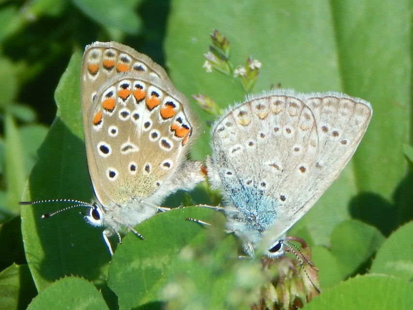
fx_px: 3328
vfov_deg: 5.3
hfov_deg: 7.1
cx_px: 206
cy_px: 155
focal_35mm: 279
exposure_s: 1/640
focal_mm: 50.1
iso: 125
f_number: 5.7
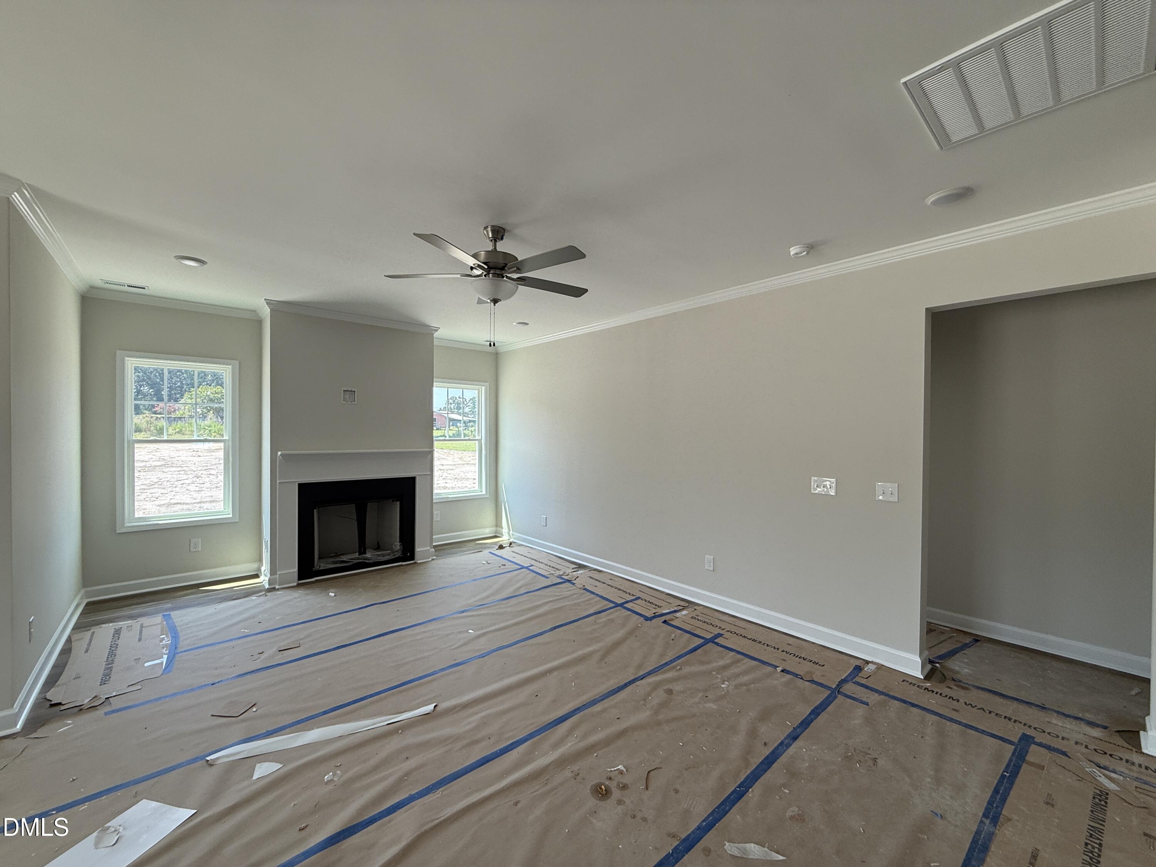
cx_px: 578
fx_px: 468
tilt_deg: +0.5
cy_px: 434
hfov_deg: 102.1
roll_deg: -0.8
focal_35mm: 14
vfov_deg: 85.7
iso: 50
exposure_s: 1/118
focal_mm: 2.22
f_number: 2.2
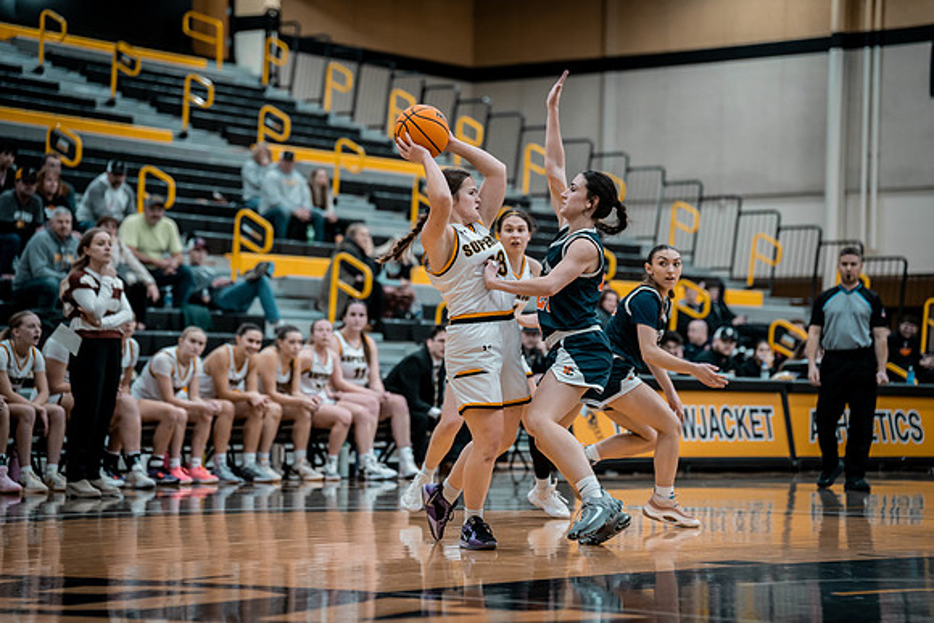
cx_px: 467
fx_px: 2650
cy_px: 312
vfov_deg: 13.4
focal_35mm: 102
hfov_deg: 20.0
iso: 1600
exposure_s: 1/640
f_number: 2.8
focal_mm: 102
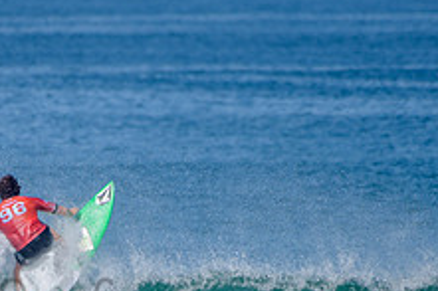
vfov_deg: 1.0
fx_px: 15975
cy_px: 292
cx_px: 83
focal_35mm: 1314
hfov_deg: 1.6
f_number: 5.6
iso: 160
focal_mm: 500
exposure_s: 1/2000
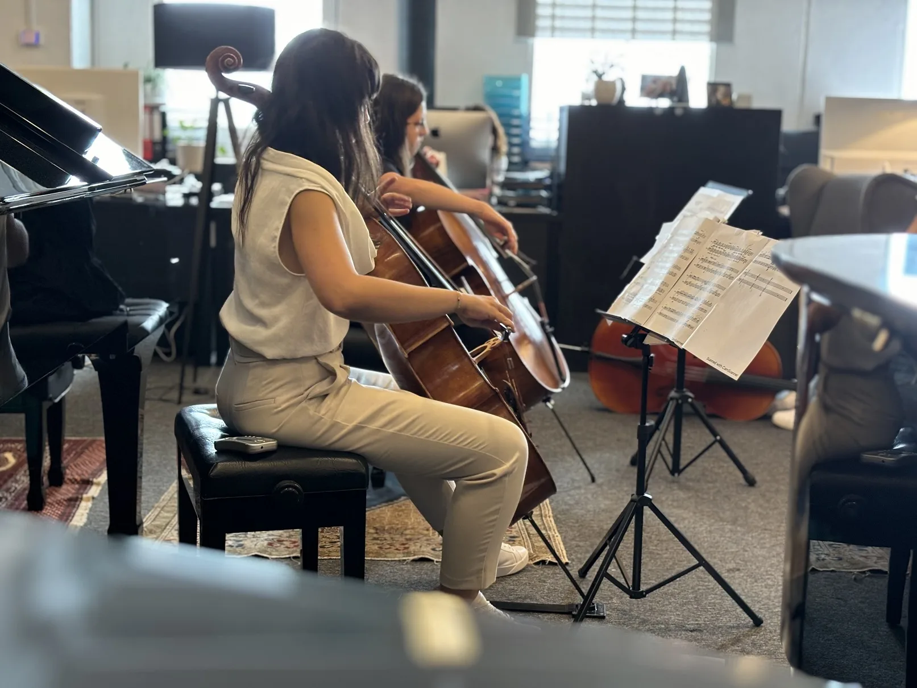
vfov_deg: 28.0
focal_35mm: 52
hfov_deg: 36.8
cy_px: 344
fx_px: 1378
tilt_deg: -9.0
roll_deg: -1.6
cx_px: 458
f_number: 1.6
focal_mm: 5.96
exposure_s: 1/33
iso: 125
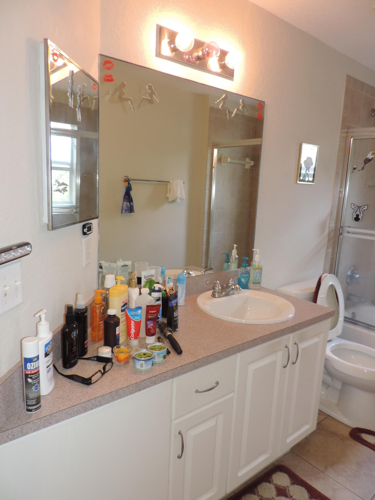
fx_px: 347
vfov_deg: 71.6
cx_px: 188
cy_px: 250
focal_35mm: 24
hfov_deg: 56.8
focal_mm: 4.3
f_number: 3
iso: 280
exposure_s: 1/40
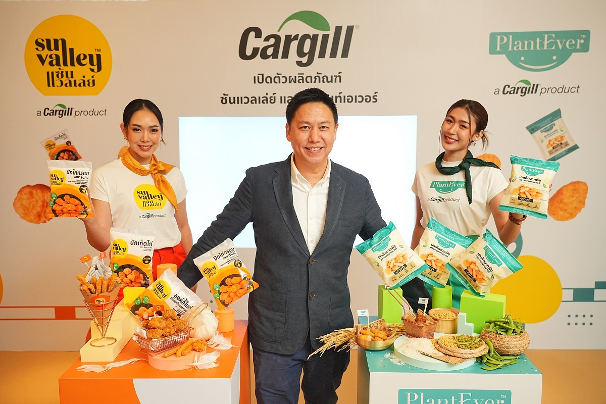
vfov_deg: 40.0
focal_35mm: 33
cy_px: 202
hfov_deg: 57.2
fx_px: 555
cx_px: 303
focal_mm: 33
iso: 3200
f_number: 5
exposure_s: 1/200
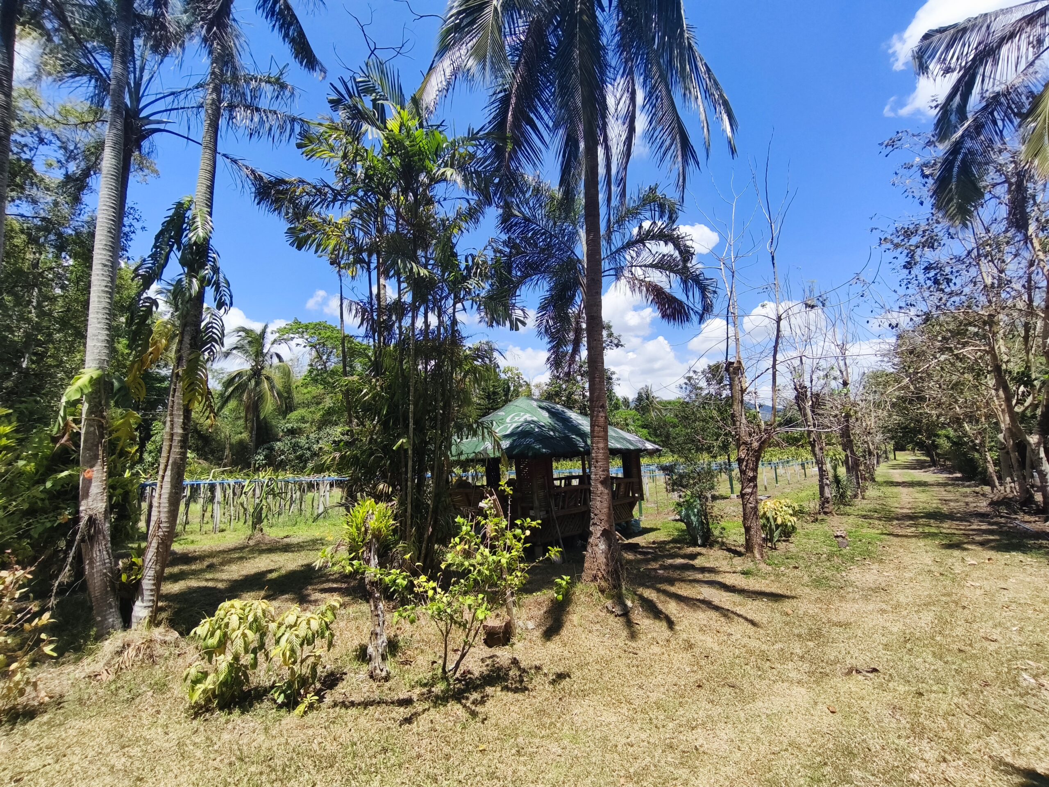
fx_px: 455
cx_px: 524
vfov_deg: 81.7
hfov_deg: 98.2
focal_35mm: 15
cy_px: 394
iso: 50
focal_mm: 1.91
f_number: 2.2
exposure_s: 1/1287
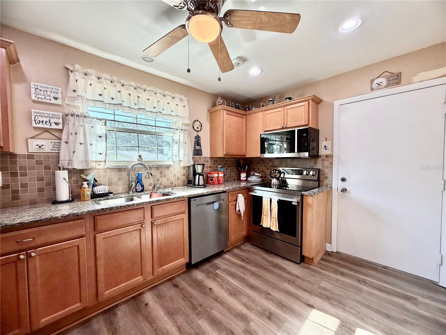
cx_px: 223
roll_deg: +0.6
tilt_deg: -2.3
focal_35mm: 14
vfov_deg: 85.7
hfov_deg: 102.1
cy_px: 168
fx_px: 180
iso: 200
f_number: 2.2
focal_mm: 2.22
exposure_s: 1/120
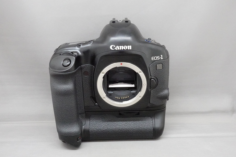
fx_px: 315
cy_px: 78
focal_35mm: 48
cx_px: 118
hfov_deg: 41.1
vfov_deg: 28.1
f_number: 8
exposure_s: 1/50
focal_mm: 18.24
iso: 6400
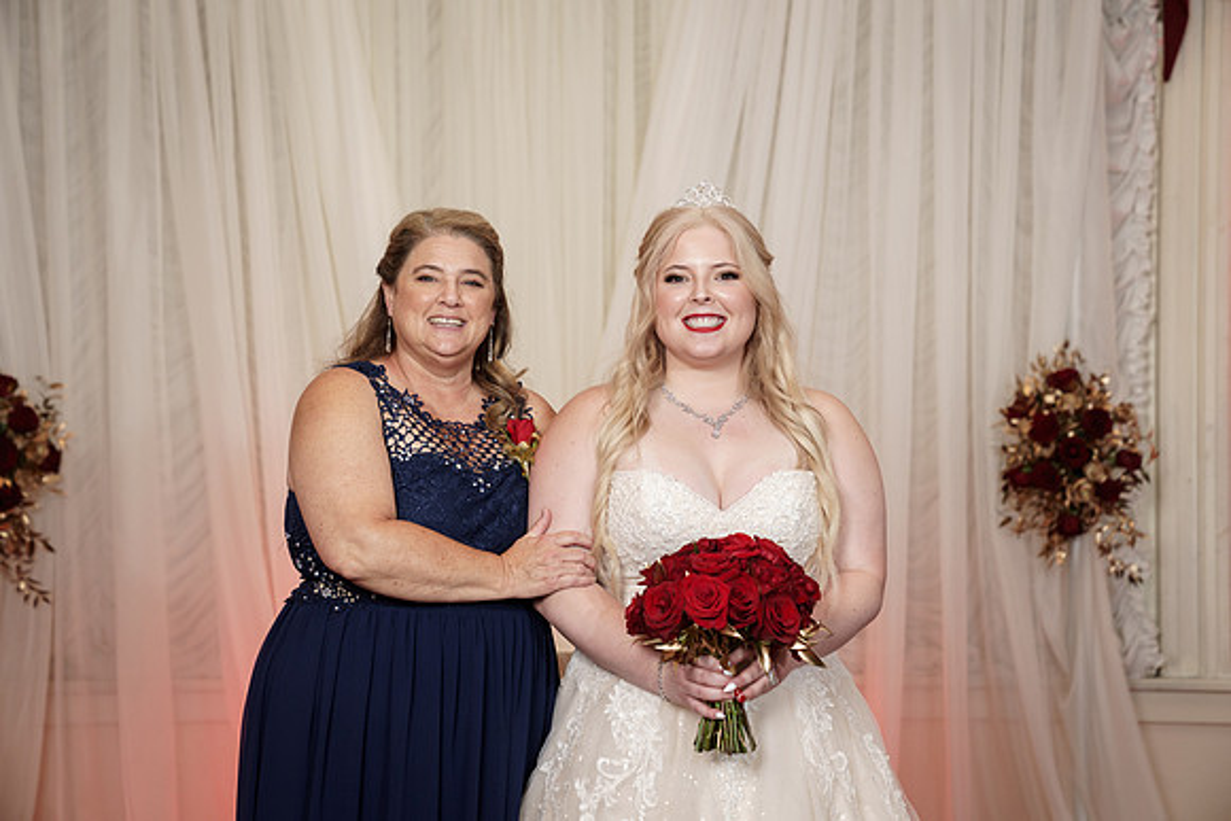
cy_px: 411
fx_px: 2411
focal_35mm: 70
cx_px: 618
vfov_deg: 19.3
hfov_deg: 28.6
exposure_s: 1/160
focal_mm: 70
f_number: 4
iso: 2000
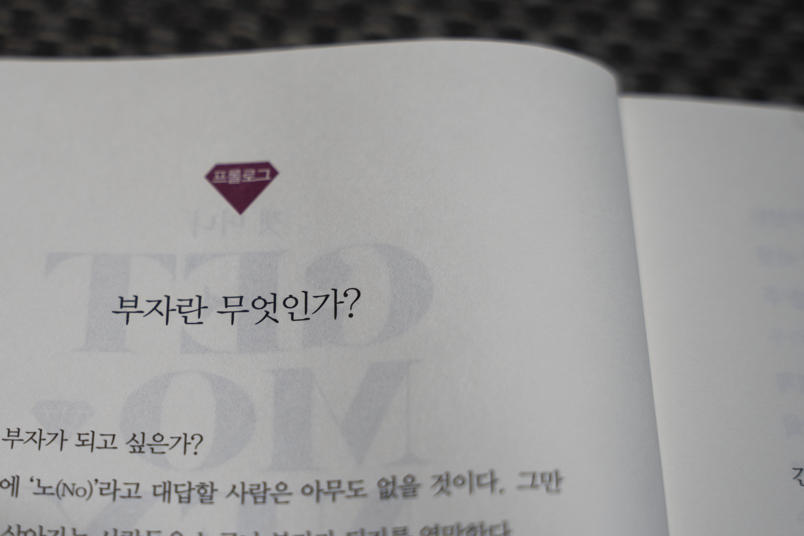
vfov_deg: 18.0
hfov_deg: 26.5
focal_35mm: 76
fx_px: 1690
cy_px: 282
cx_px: 212
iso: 125
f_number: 3.2
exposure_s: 1/60
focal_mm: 45.4
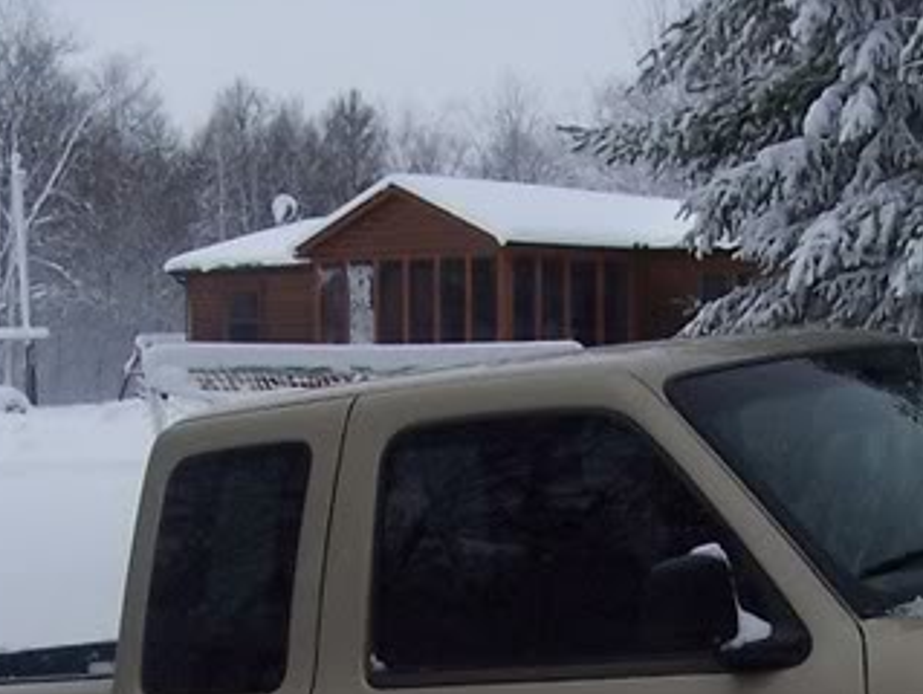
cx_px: 651
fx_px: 2910
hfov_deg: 18.0
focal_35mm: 109
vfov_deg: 13.1
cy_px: 943
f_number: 5.6
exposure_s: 1/750
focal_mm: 5.6
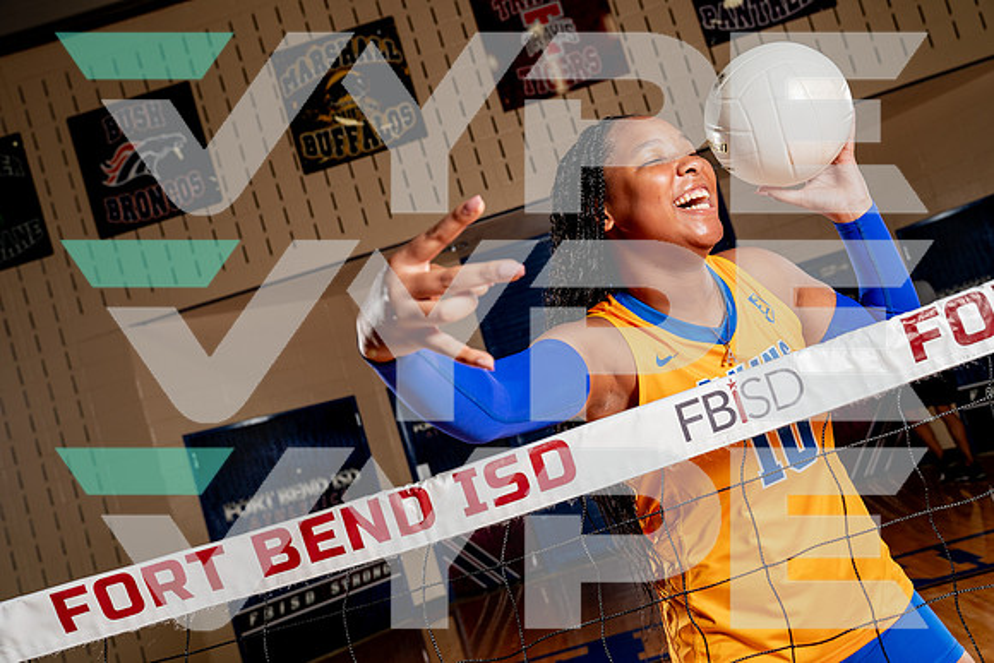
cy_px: 332
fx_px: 1049
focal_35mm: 38
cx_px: 497
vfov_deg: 35.1
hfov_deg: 50.7
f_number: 5.6
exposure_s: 1/250
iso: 200
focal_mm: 38
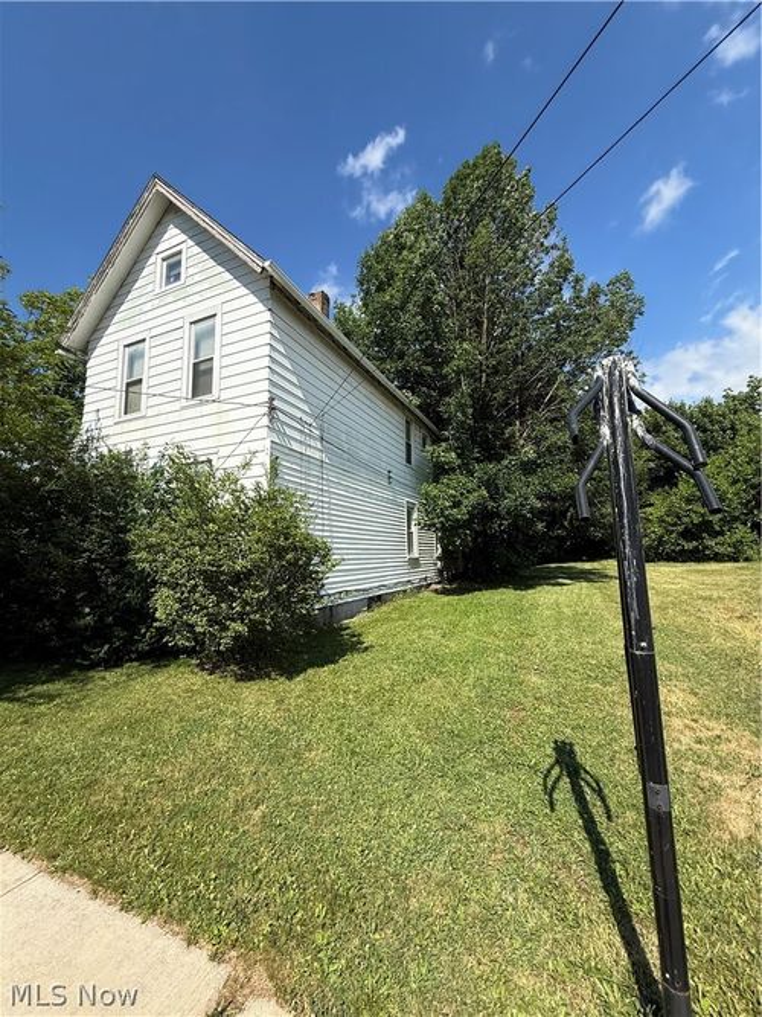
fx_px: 411
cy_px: 508
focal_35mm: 14
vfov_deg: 102.1
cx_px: 381
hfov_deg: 85.7
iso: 64
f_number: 2.2
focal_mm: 2.22
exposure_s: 1/1698
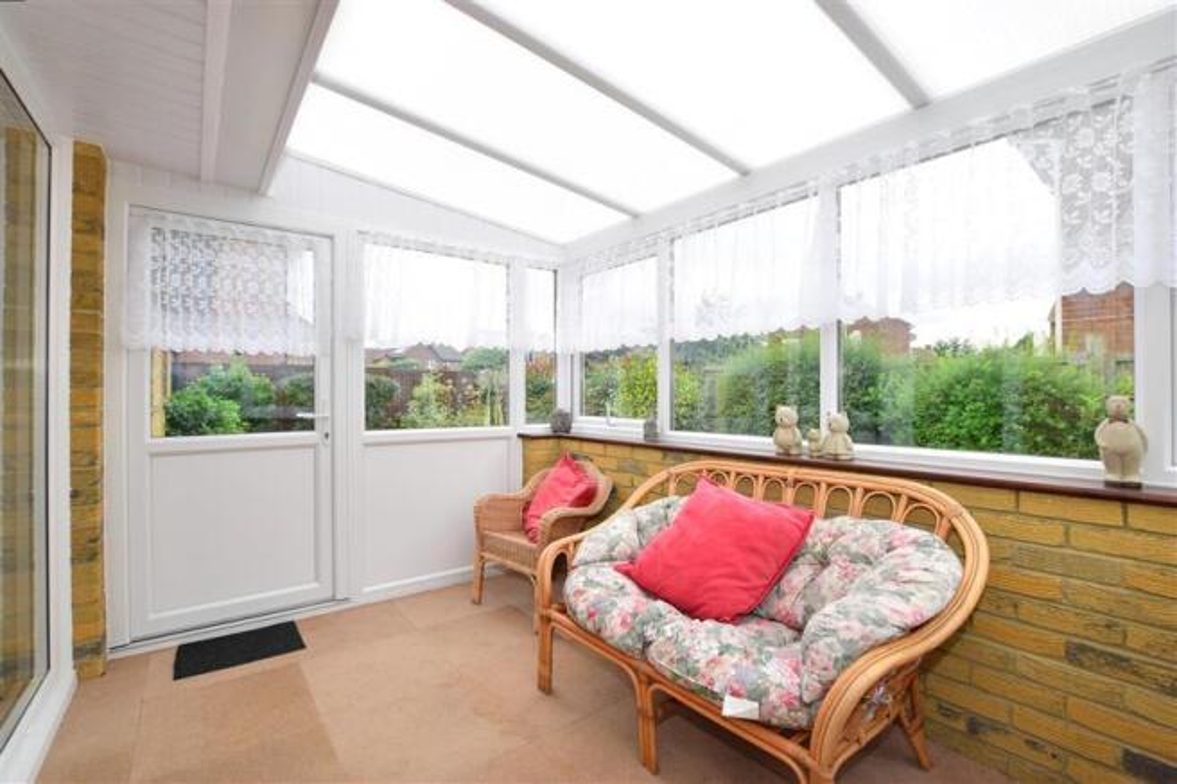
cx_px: 588
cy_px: 392
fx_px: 490
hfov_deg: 100.4
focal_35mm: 15
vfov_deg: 77.3
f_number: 8
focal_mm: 10
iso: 200
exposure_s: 1/200
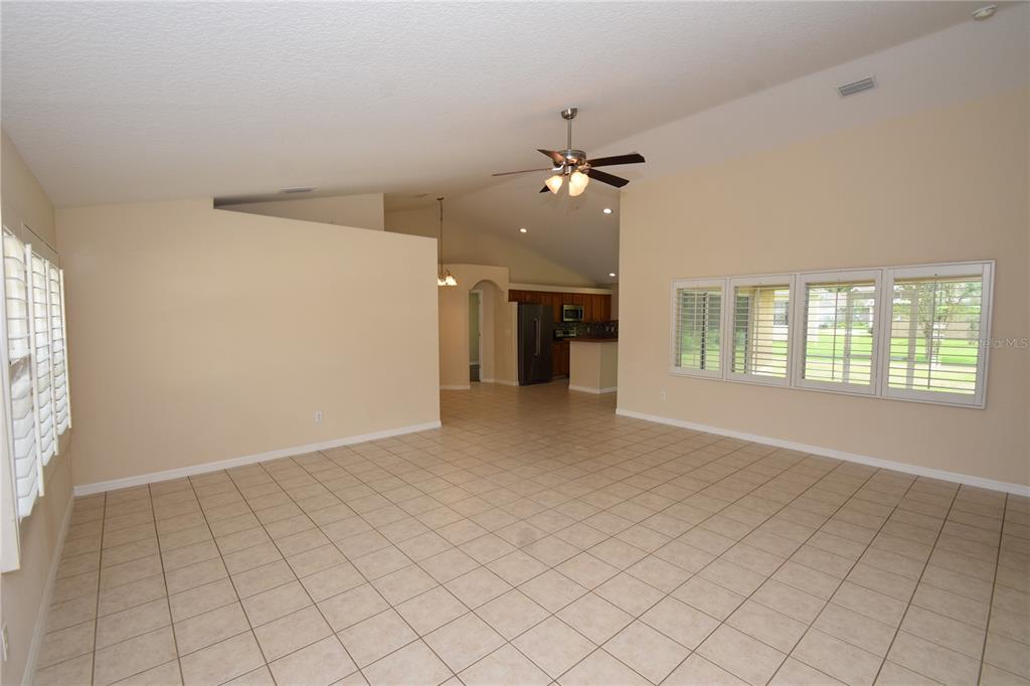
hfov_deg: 100.4
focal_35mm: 15
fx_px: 429
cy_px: 343
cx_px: 515
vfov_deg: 77.3
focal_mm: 10
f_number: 5
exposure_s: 1/100
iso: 200
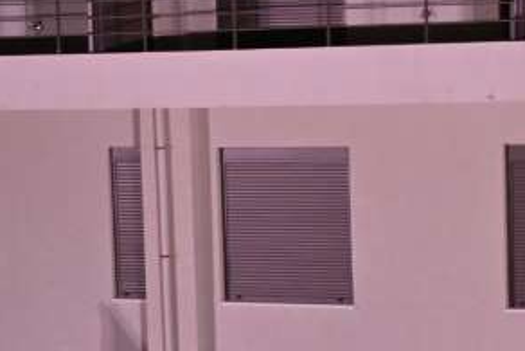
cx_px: -76
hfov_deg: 10.3
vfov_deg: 7.0
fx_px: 2874
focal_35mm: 197
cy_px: 352
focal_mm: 48
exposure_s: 1/80
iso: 2000
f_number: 4
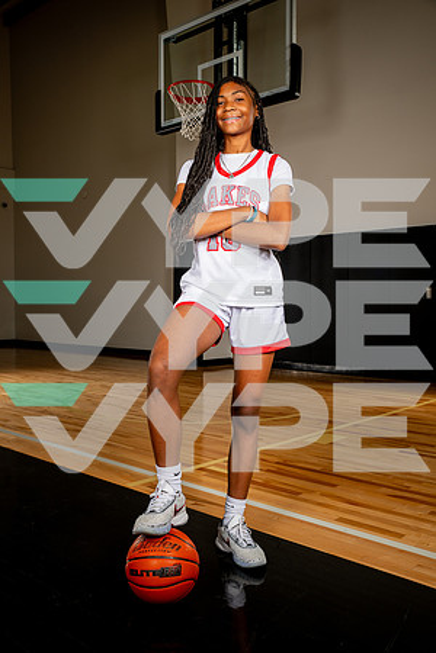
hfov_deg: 38.9
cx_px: 218
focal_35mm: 34
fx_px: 618
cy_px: 326
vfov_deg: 55.8
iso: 250
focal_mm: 34
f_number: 8
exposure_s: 1/400
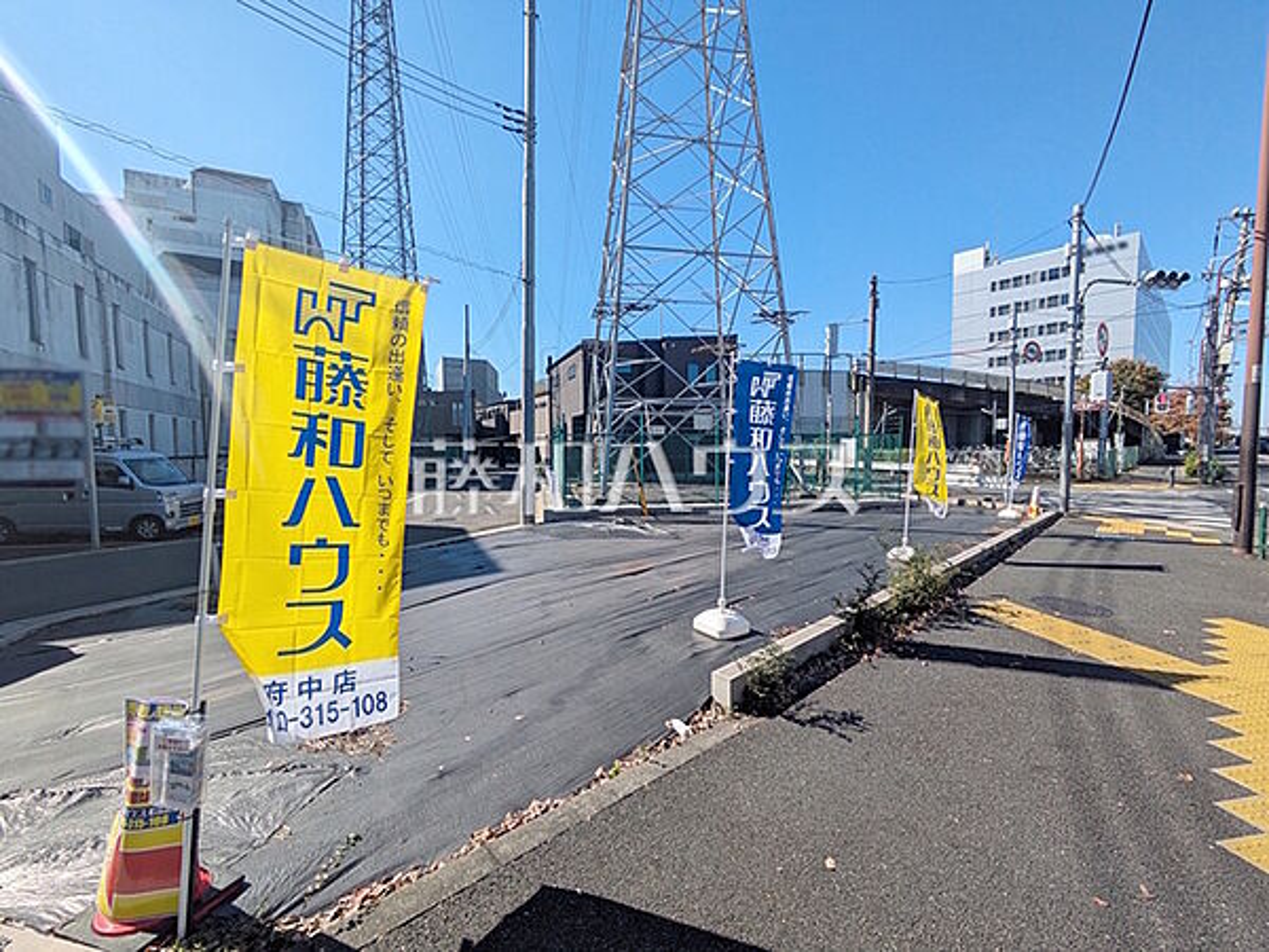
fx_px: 513
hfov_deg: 102.1
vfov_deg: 85.7
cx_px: 634
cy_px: 476
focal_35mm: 14
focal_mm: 1.83
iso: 50
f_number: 2.2
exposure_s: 1/2004
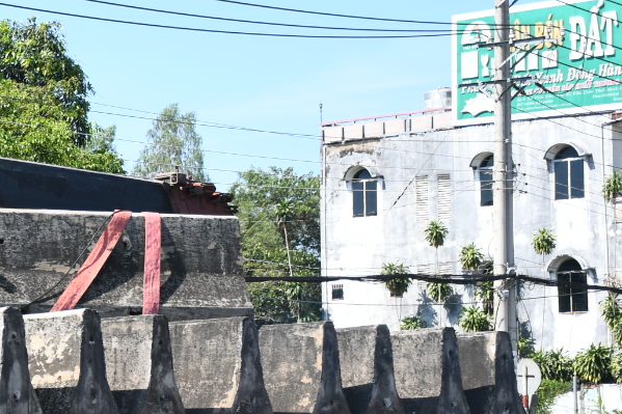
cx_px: -188
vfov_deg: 9.9
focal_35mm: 138
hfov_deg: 14.3
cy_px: 221
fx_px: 2384
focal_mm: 34
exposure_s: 1/400
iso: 100
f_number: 4.2
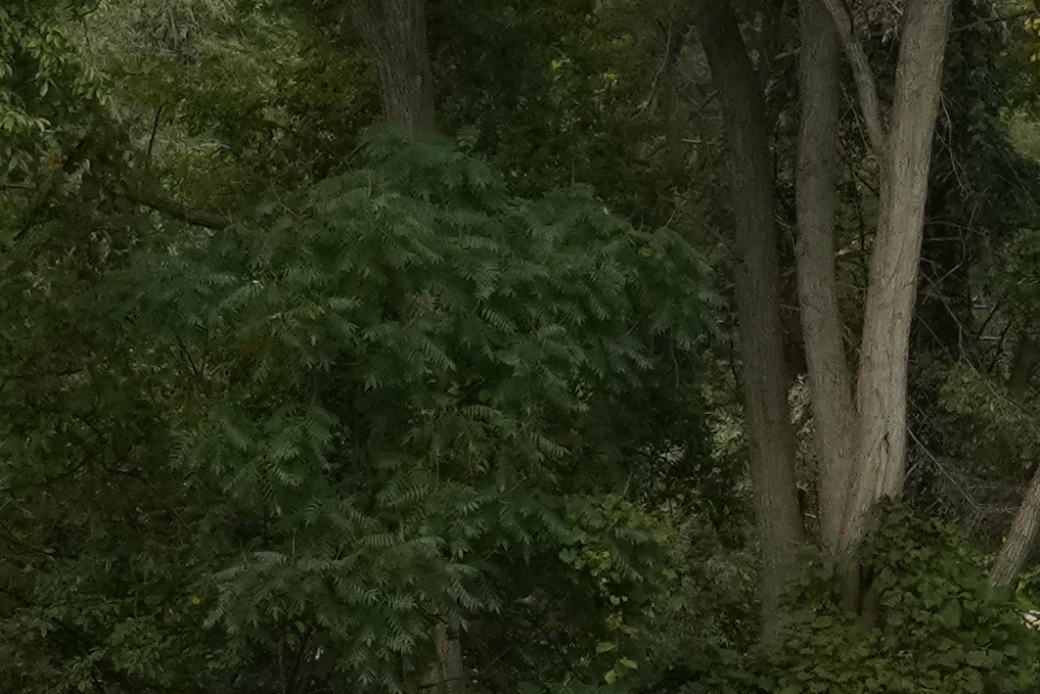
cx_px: 1108
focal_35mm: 329
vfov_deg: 4.1
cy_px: 1181
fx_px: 9505
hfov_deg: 6.2
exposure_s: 1/500
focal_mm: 44
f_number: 13
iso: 1600
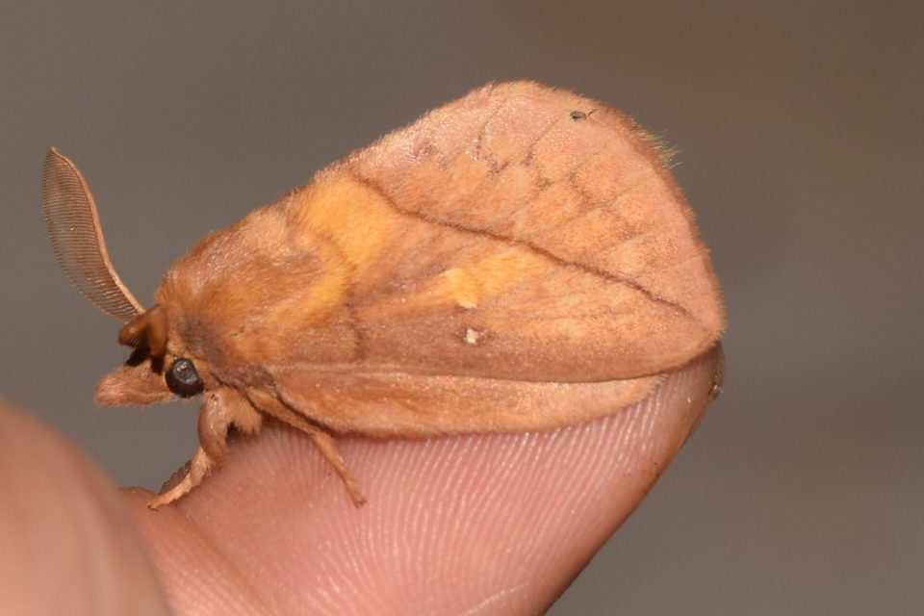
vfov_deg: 6.5
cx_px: 462
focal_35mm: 210
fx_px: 5390
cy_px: 308
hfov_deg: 9.8
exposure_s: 1/160
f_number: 13
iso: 100
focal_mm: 140
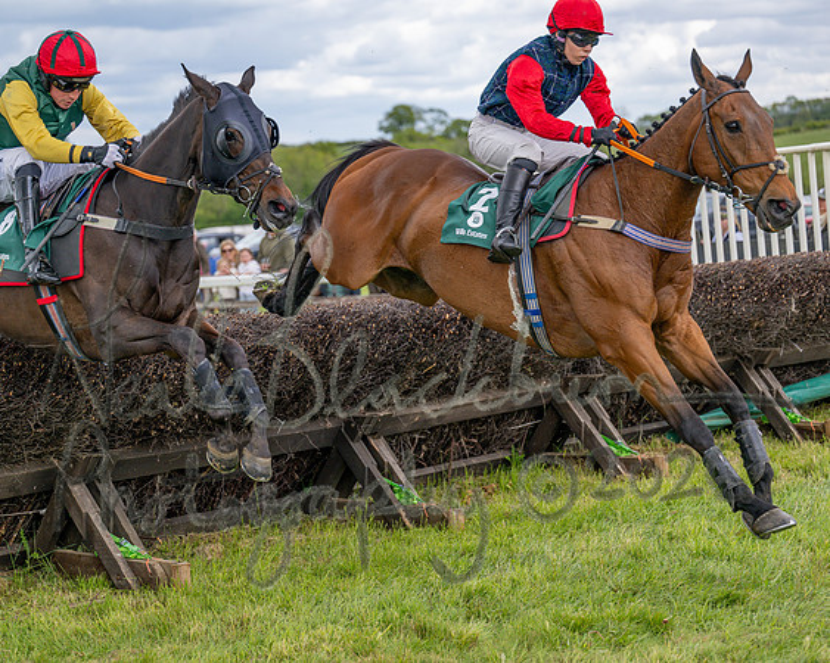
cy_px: 332
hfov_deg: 24.2
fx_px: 1936
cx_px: 352
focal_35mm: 79
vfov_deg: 19.4
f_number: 2.8
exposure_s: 1/2500
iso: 400
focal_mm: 70
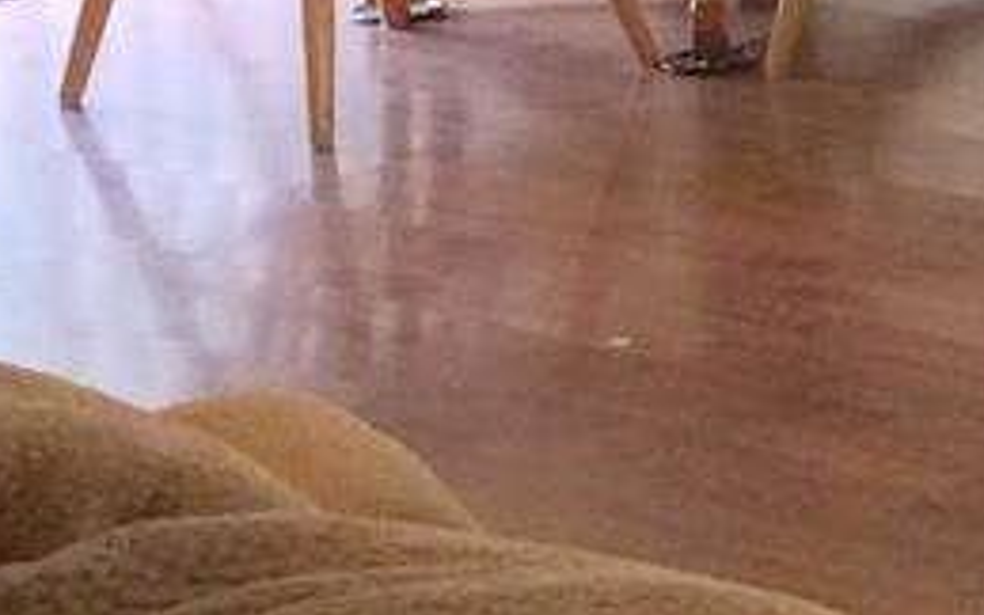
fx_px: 4774
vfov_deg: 7.3
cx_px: 2496
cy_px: -213
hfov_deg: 10.0
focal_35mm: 178
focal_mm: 4.15
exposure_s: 1/15
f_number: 2.2
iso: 32
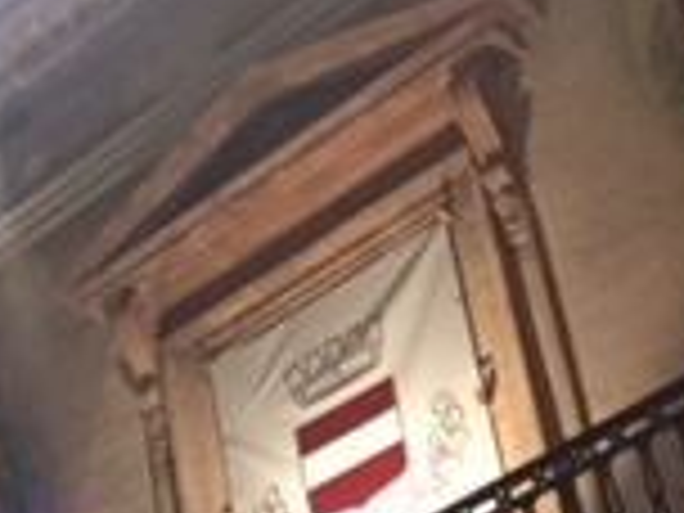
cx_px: -472
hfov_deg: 14.5
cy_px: 909
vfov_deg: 11.3
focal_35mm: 122
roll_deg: -1.5
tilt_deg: +29.2
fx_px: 2411
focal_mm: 4.15
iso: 250
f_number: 2.2
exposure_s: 1/25
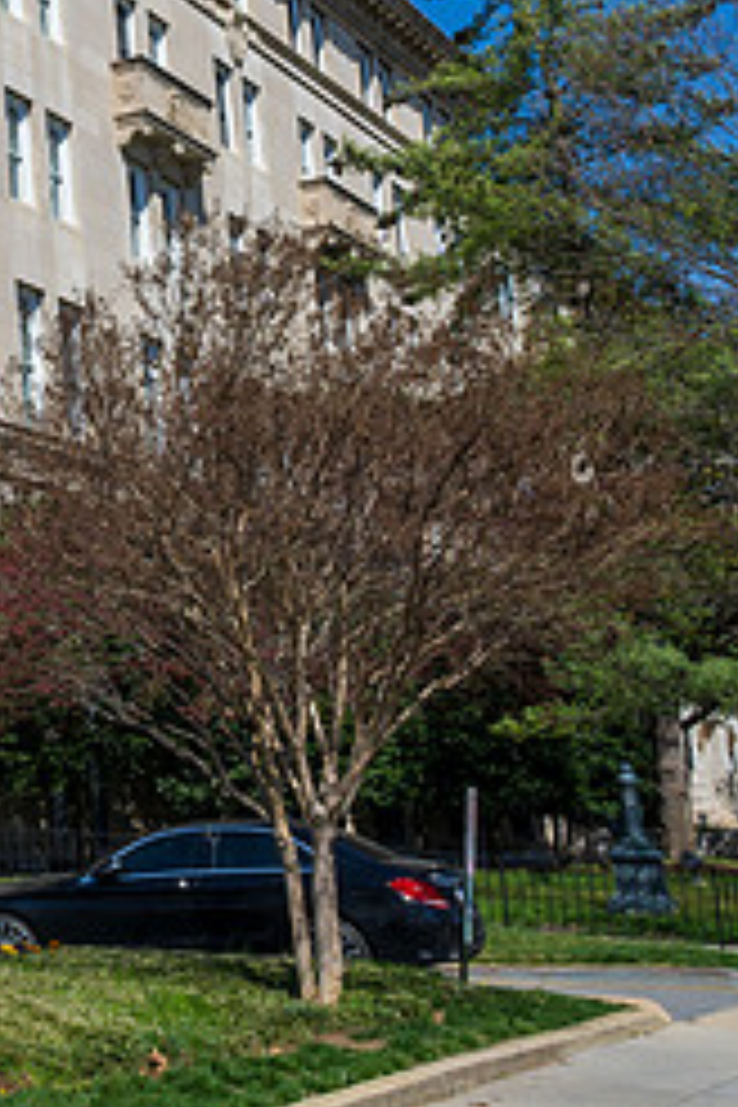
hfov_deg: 19.7
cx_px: -392
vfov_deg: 33.1
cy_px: 243
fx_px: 1814
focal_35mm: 59
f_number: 10
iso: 64
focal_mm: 17
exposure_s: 1/125
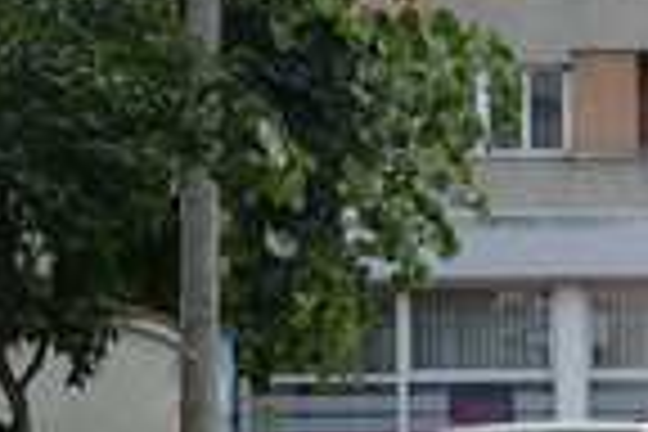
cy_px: 506
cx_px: 1008
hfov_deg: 10.0
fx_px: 3582
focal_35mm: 199
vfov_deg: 6.9
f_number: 5.6
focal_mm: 38
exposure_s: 1/1250
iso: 400
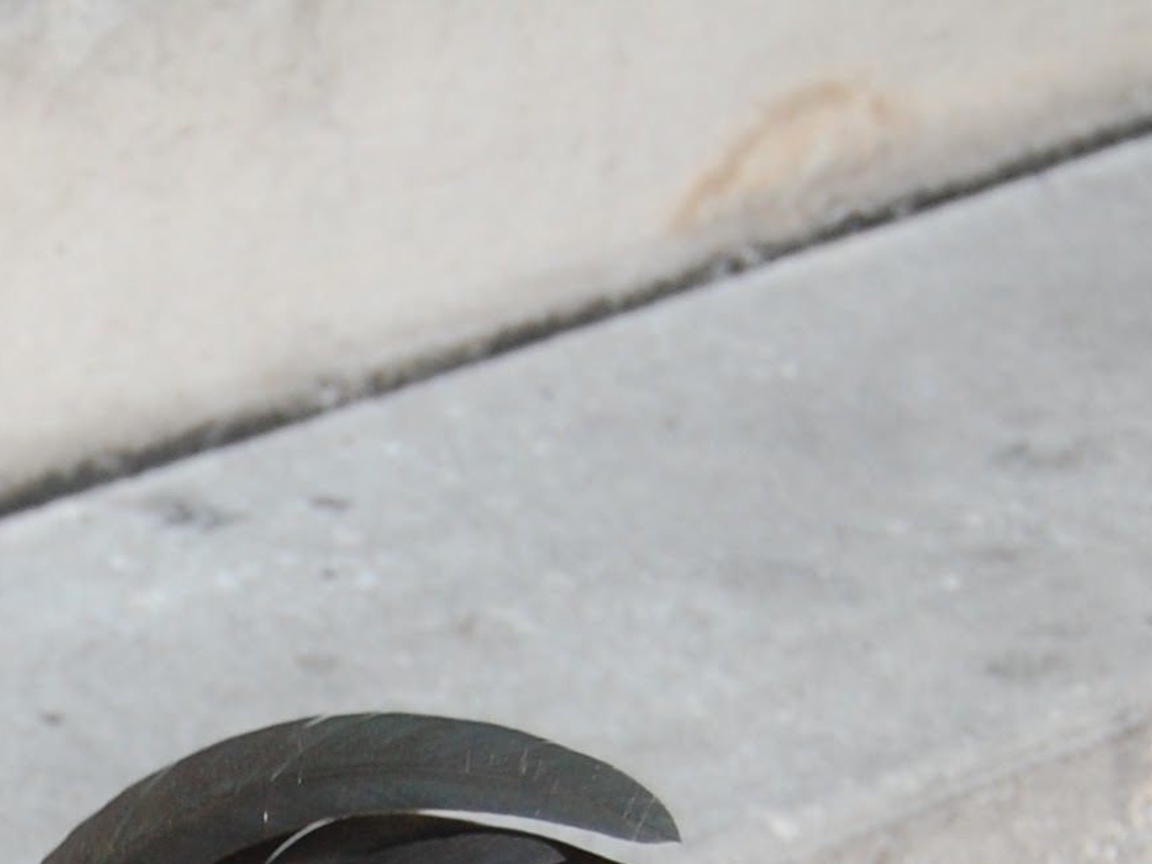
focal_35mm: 188
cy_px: 1312
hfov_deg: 10.2
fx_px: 6257
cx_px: -544
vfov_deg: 7.7
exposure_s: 1/125
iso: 400
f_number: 5.6
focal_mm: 38
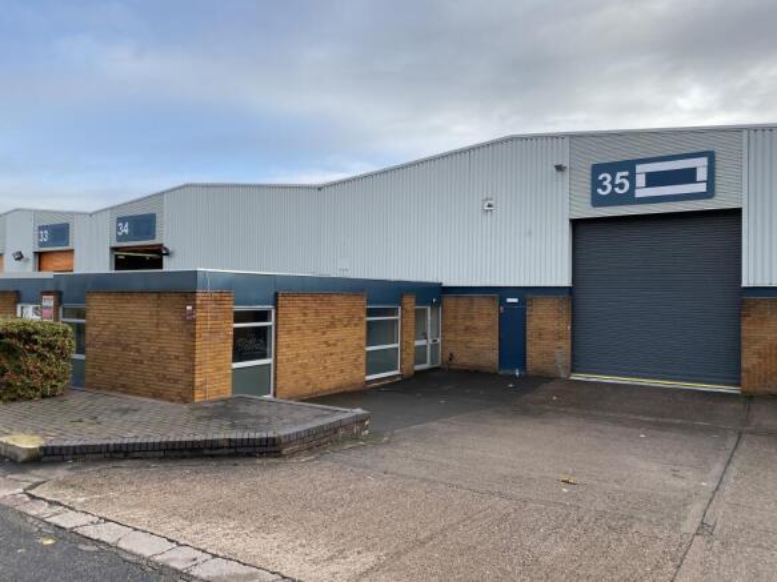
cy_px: 291
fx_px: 583
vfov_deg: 53.0
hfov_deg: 67.3
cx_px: 388
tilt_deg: -0.1
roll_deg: -0.5
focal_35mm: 26
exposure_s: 1/1565
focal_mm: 4.25
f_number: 1.8
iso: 32
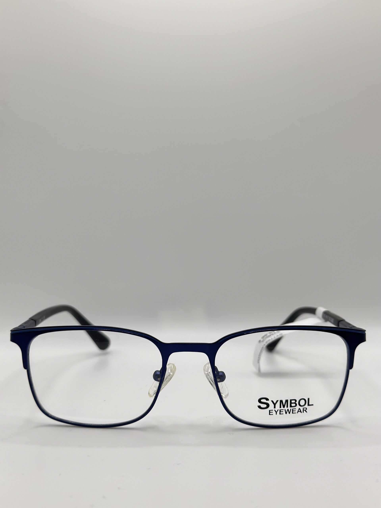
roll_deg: +0.4
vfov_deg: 39.7
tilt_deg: -9.3
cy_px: 254
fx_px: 704
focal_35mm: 48
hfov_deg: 30.3
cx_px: 190
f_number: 1.78
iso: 80
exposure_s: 1/953
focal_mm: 6.86
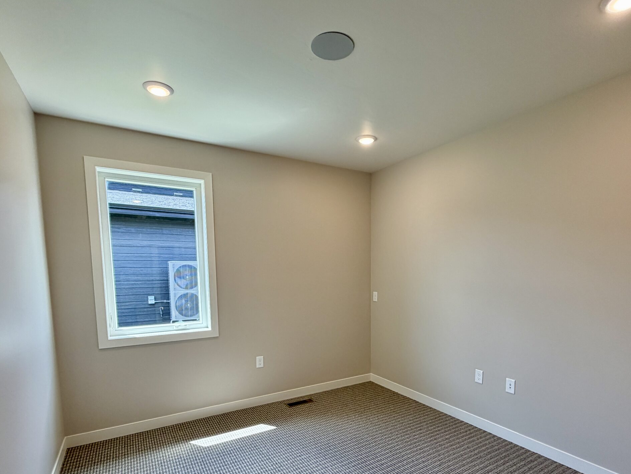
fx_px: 346
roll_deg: -1.9
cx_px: 337
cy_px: 304
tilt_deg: -4.3
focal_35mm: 19
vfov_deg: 67.3
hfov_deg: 84.5
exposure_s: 1/120
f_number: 2.2
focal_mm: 2.22
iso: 80
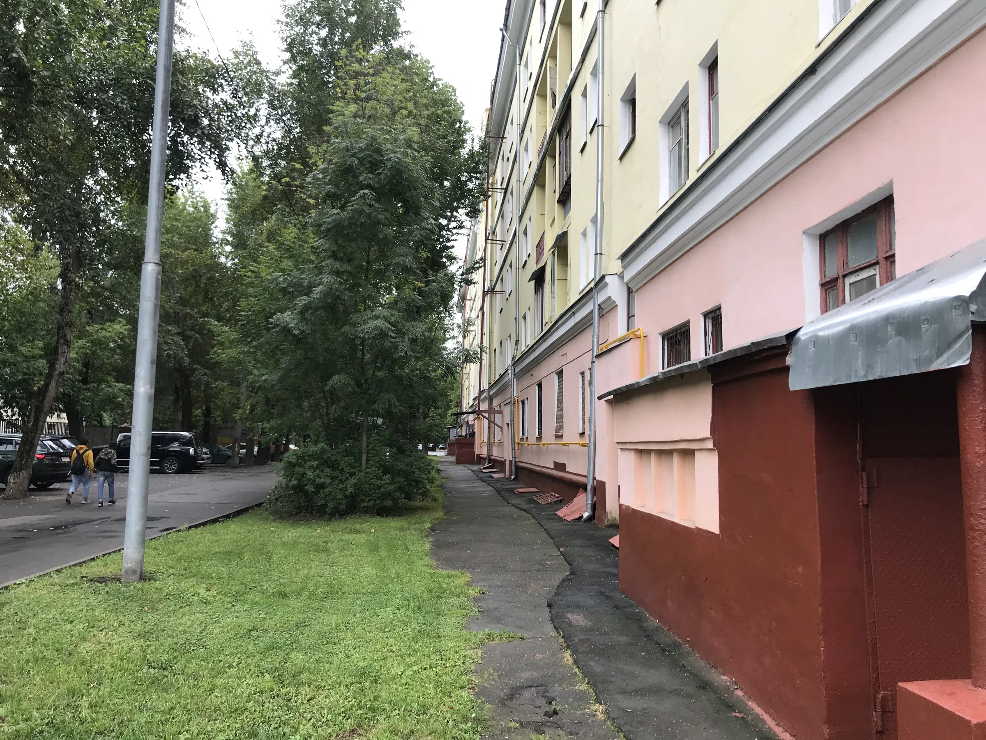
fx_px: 798
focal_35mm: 28
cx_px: 493
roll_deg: -0.6
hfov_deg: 63.4
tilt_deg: +7.2
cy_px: 370
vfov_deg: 49.7
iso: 20
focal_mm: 3.99
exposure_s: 1/121
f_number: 1.8
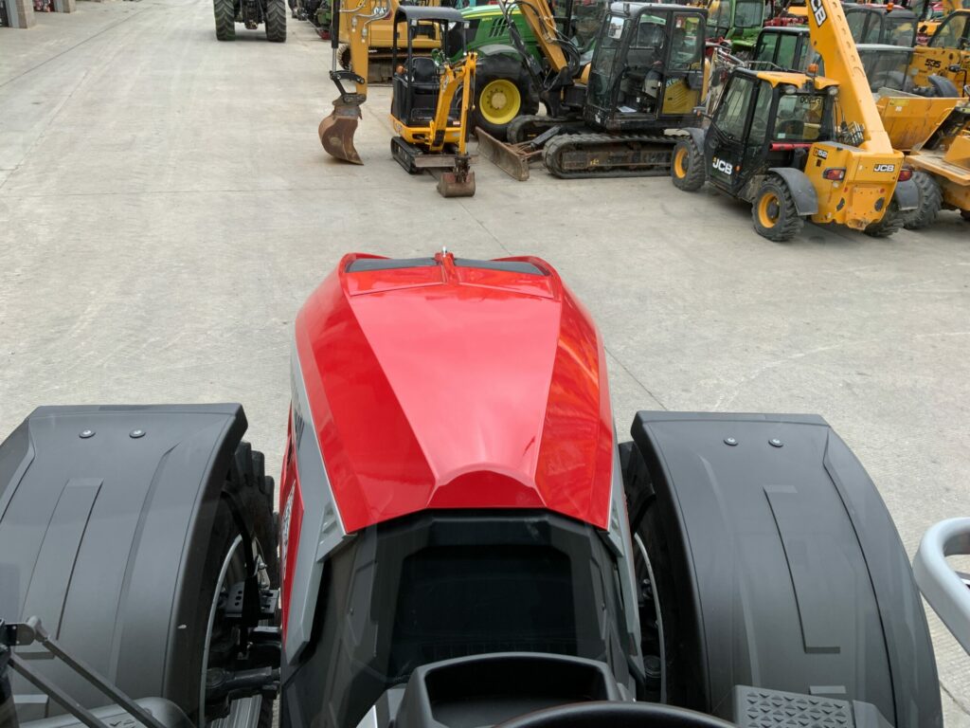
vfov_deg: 48.2
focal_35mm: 29
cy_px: 364
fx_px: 813
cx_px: 485
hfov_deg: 61.7
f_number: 1.8
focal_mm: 3
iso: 16
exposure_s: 1/249
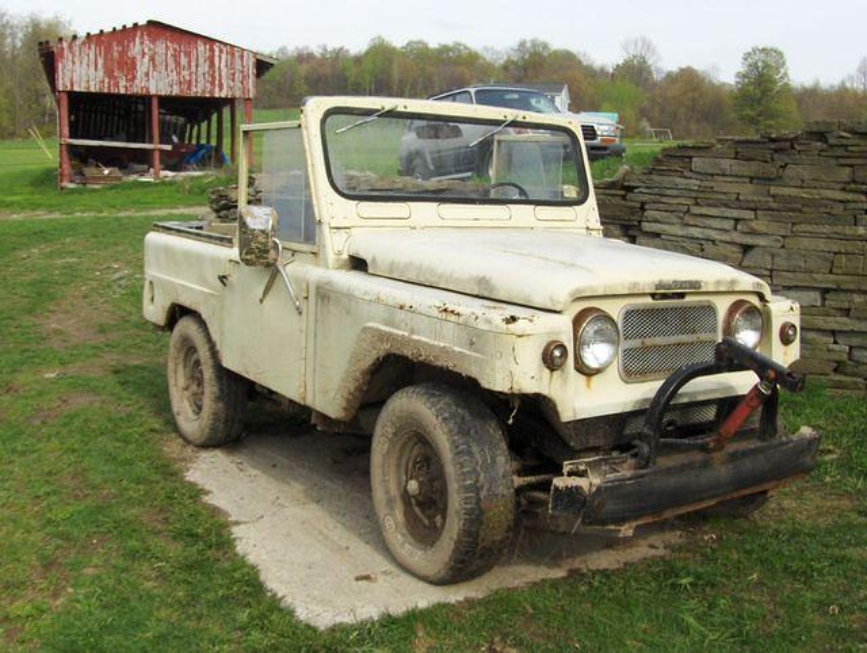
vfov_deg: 35.2
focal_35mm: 41
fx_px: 1028
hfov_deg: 45.7
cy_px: 326
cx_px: 434
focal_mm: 6.5
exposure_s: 1/446
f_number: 5.09
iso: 100
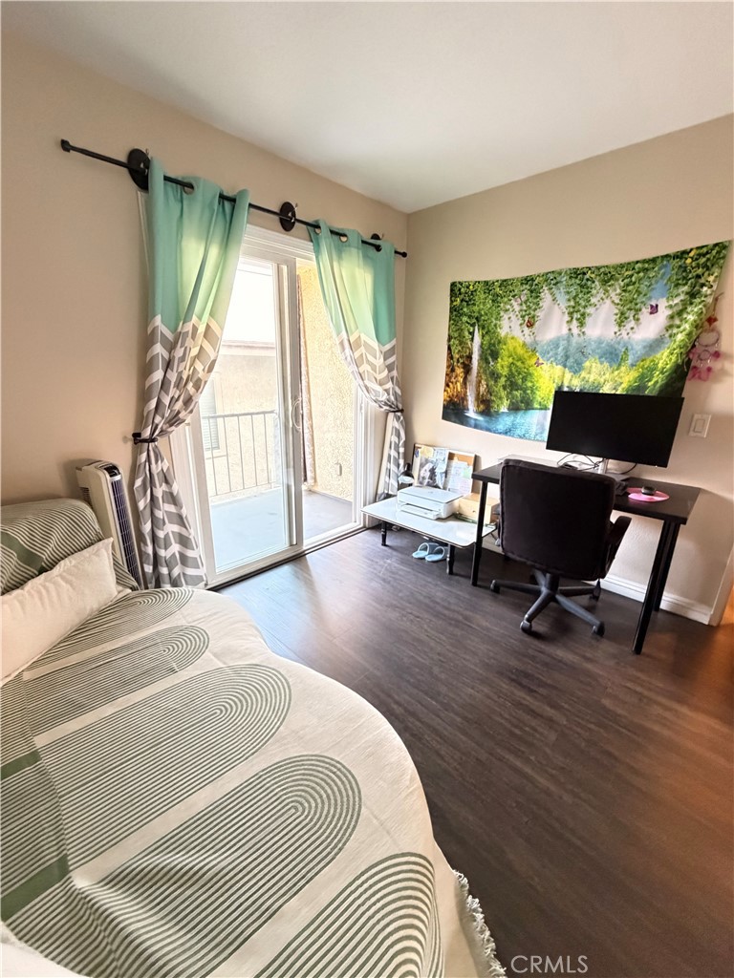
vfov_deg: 102.1
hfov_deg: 85.7
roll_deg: -1.6
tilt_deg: -17.1
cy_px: 489
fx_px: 396
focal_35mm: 14
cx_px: 367
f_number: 2.2
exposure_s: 1/60
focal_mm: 2.22
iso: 800
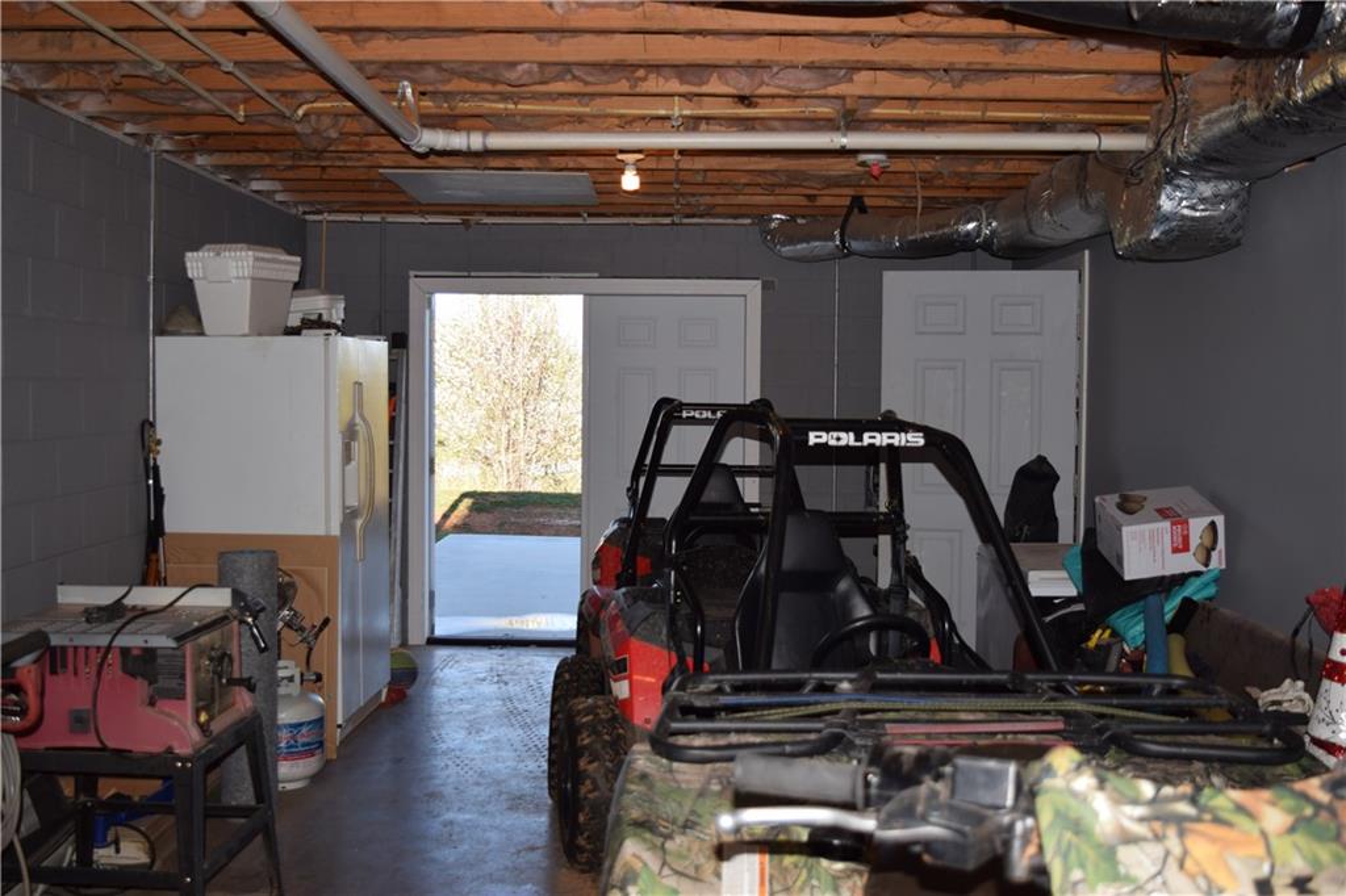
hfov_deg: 51.3
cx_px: 673
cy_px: 448
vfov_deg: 35.5
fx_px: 1402
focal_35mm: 38
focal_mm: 25
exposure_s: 1/200
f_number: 4
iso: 100
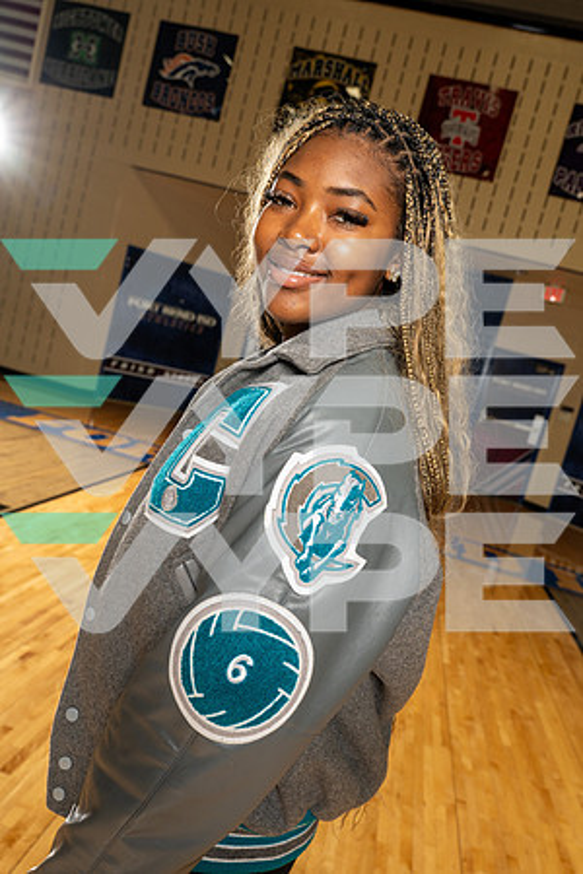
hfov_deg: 45.0
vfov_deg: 63.7
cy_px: 437
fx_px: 704
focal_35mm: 29
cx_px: 292
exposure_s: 1/250
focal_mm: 29
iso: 500
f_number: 5.6
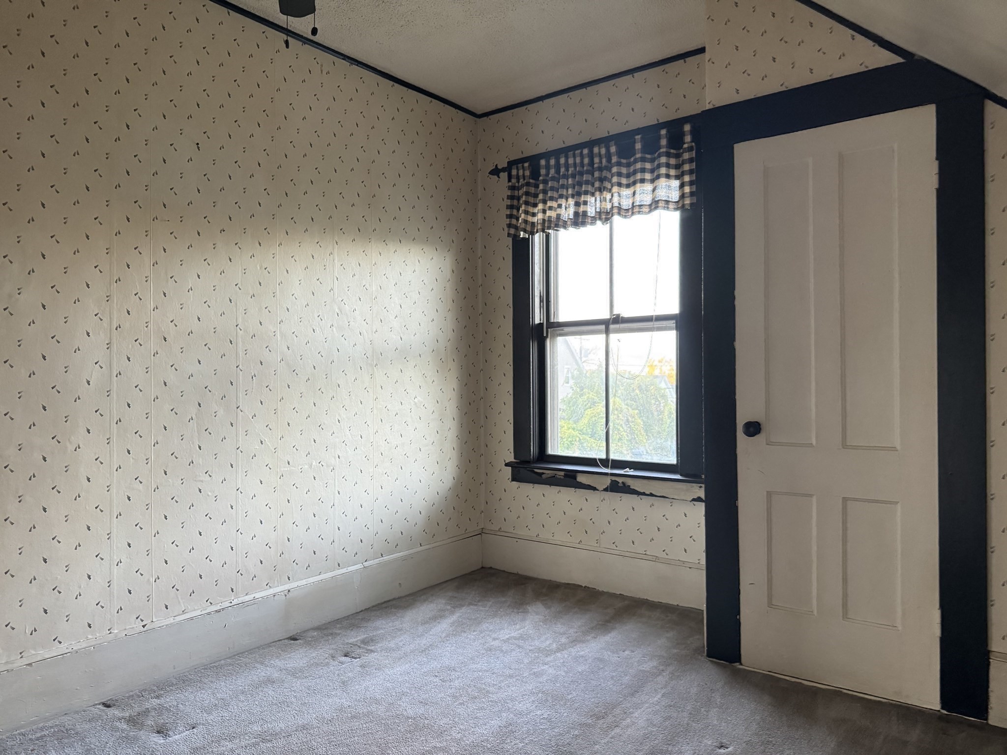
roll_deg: +0.2
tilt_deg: +0.0
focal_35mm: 24
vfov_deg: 56.8
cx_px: 504
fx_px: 698
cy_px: 378
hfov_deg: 71.6
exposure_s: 1/40
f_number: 1.78
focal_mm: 6.76
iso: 1000
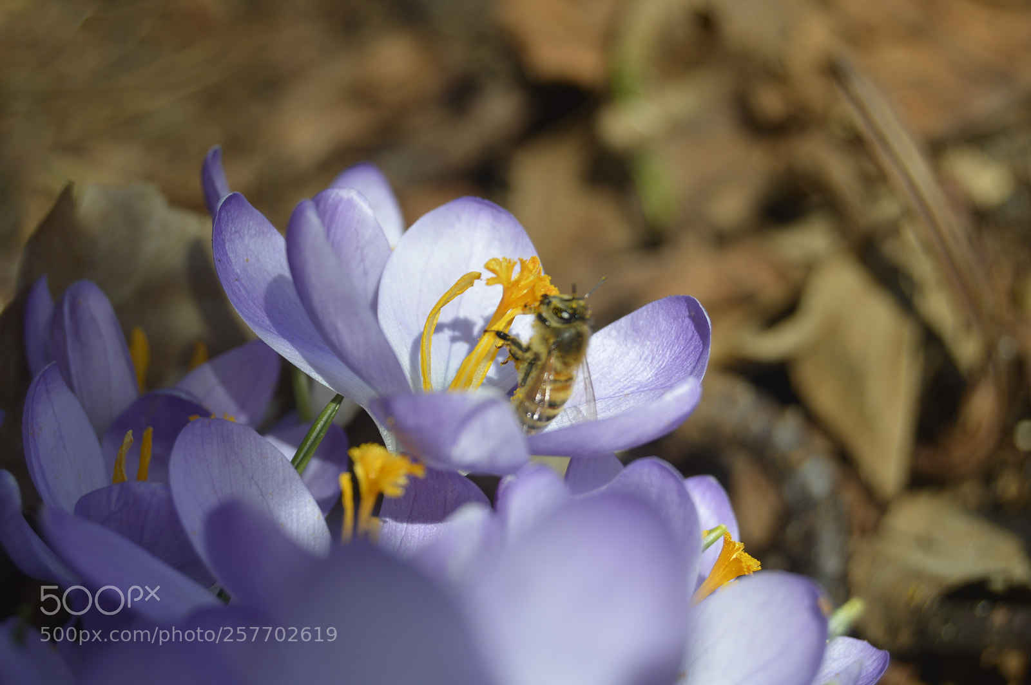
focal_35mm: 82
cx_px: 516
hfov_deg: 24.6
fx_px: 2361
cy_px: 342
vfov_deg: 16.5
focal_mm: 55
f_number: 8
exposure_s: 1/250
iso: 100
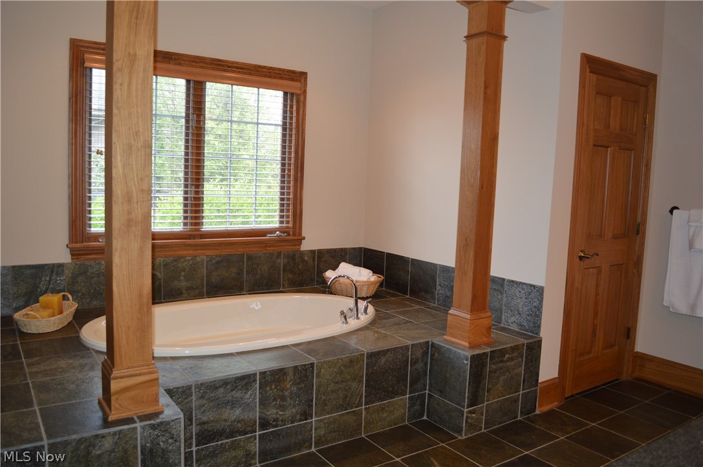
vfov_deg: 47.8
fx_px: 527
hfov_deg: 67.4
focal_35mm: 27
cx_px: 352
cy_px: 234
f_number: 3.5
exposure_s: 1/60
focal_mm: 18
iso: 400
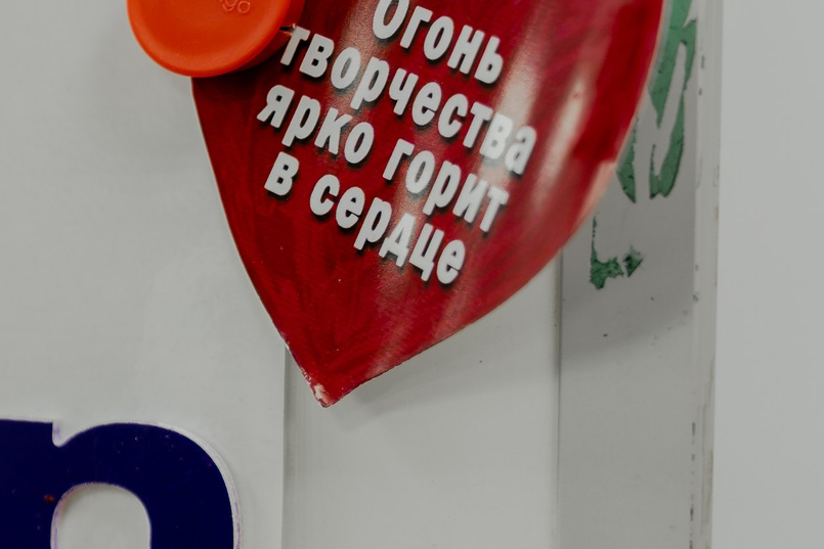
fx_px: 2037
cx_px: -356
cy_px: 420
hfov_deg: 20.2
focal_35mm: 89
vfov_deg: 15.3
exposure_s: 1/200
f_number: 3.2
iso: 500
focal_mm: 28
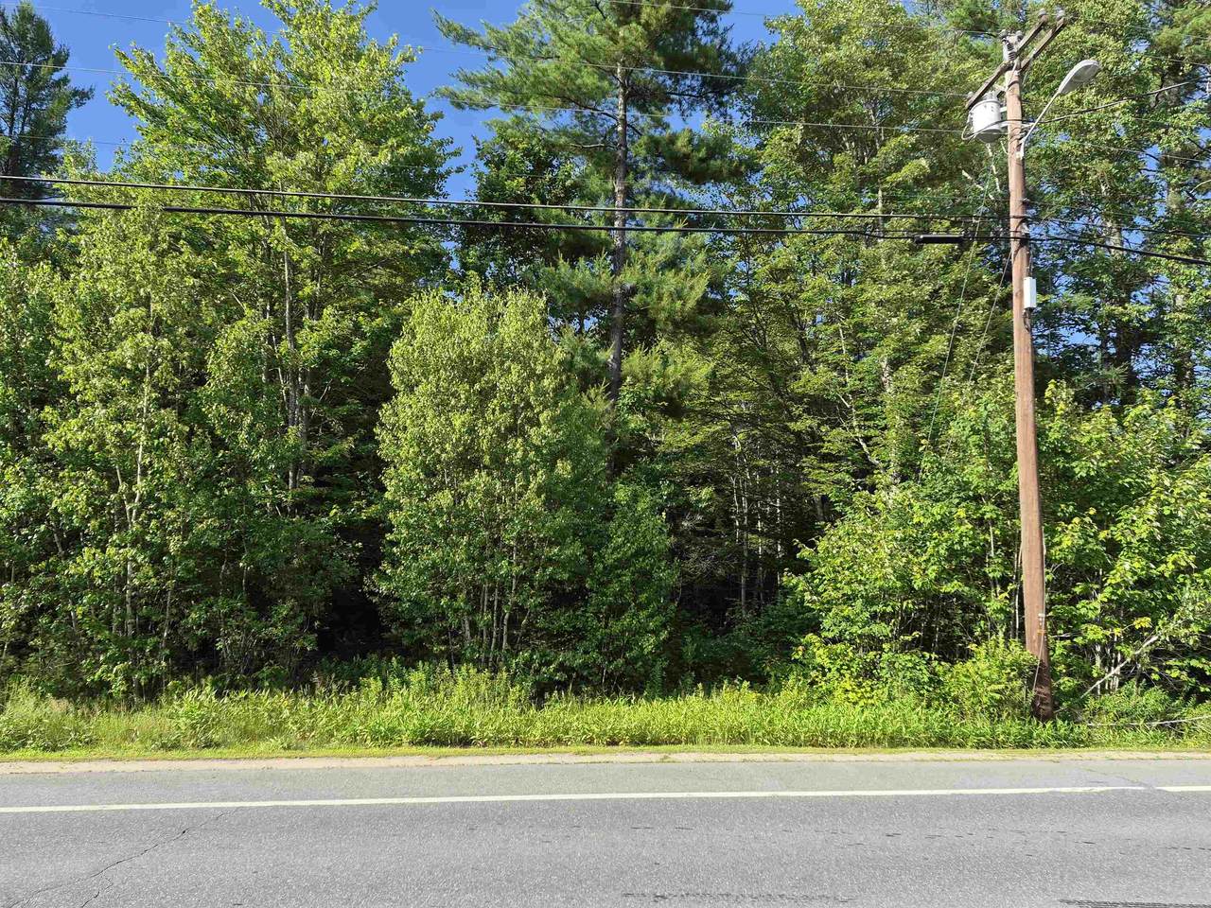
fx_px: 805
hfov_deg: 73.9
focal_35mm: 23
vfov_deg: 58.9
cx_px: 606
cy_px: 454
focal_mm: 5.4
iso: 80
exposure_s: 1/2184
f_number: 1.8
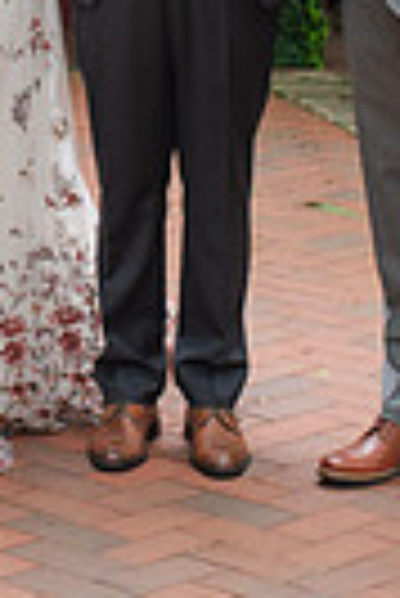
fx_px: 3025
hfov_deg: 7.5
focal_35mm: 182
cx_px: -102
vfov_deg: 11.1
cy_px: -77
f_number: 3.2
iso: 160
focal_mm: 35
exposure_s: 1/320
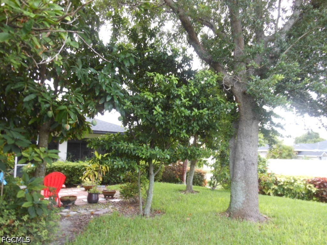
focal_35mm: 25
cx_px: 164
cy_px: 122
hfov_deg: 69.4
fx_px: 236
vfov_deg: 54.9
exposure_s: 1/30
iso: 80
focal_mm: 4.5
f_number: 3.2
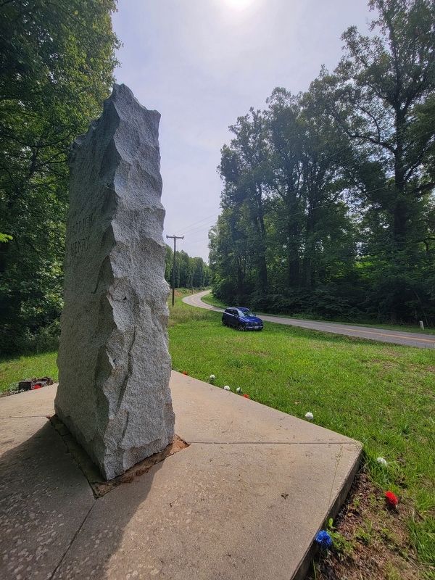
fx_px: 218
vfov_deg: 106.2
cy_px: 290
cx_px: 218
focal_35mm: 13
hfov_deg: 89.9
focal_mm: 2.2
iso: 50
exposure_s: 1/1488
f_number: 2.2
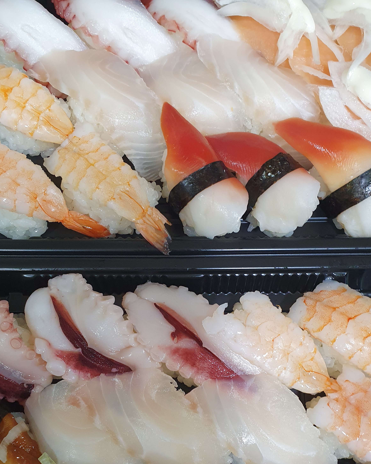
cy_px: 290
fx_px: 480
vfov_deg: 51.0
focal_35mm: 35
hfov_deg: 42.2
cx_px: 193
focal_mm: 4.32
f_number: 2.4
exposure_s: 1/40
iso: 250
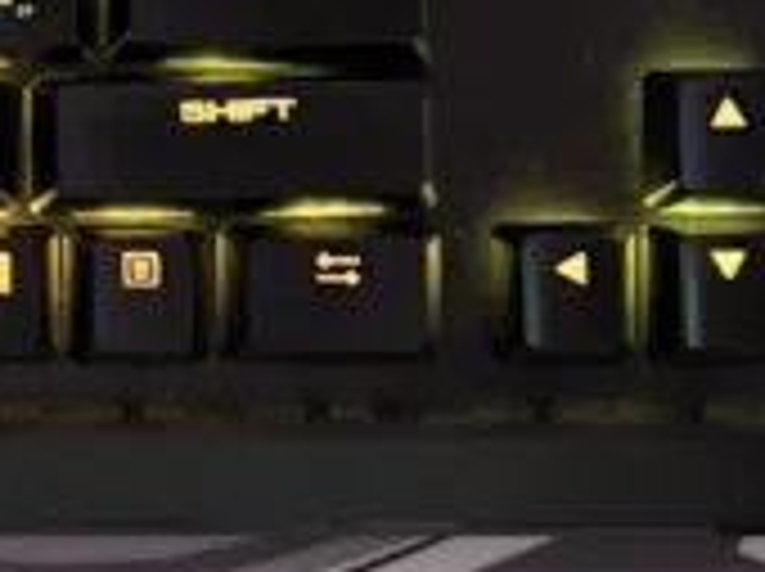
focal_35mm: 98
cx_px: -230
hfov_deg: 18.6
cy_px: -81
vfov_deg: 14.6
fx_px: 2163
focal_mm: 5.7
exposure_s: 1/36
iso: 640
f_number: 1.5
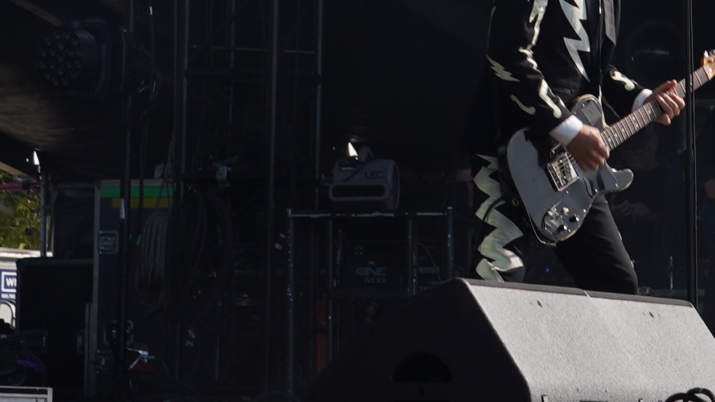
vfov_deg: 5.5
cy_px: -517
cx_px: 229
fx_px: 4076
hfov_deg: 10.0
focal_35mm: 215
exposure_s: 1/200
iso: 100
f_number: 8
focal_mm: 43
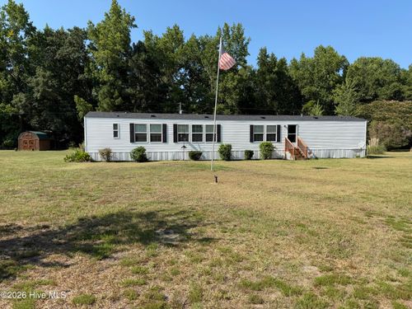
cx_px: 206
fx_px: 286
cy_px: 154
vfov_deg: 56.8
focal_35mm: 24
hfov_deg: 71.6
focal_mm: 6.76
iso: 80
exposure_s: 1/3425
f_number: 1.78
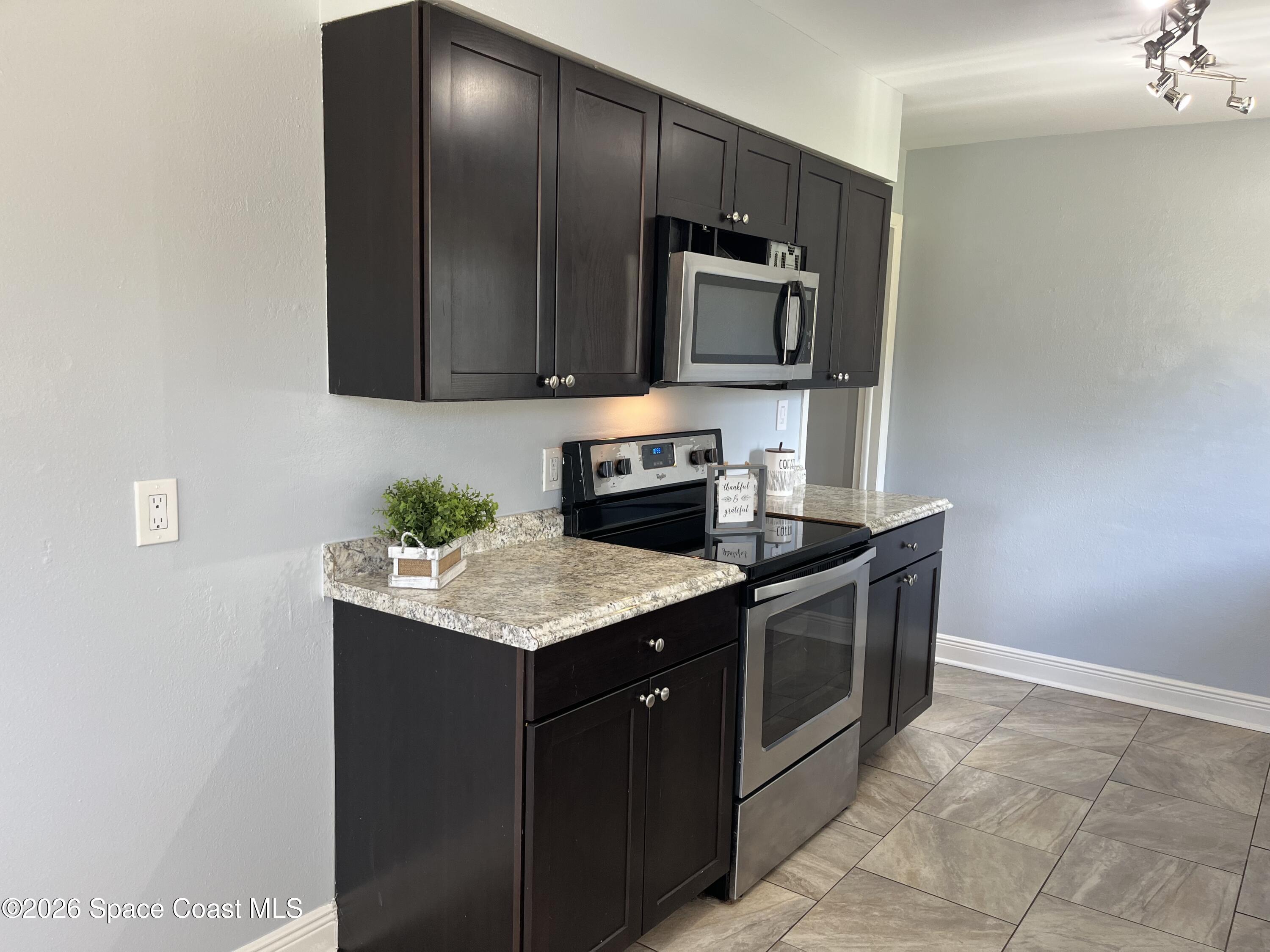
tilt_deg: -7.6
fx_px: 954
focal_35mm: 26
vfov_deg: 53.1
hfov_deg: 67.3
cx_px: 635
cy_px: 476
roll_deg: -1.6
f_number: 1.6
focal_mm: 5.1
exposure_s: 1/60
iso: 80
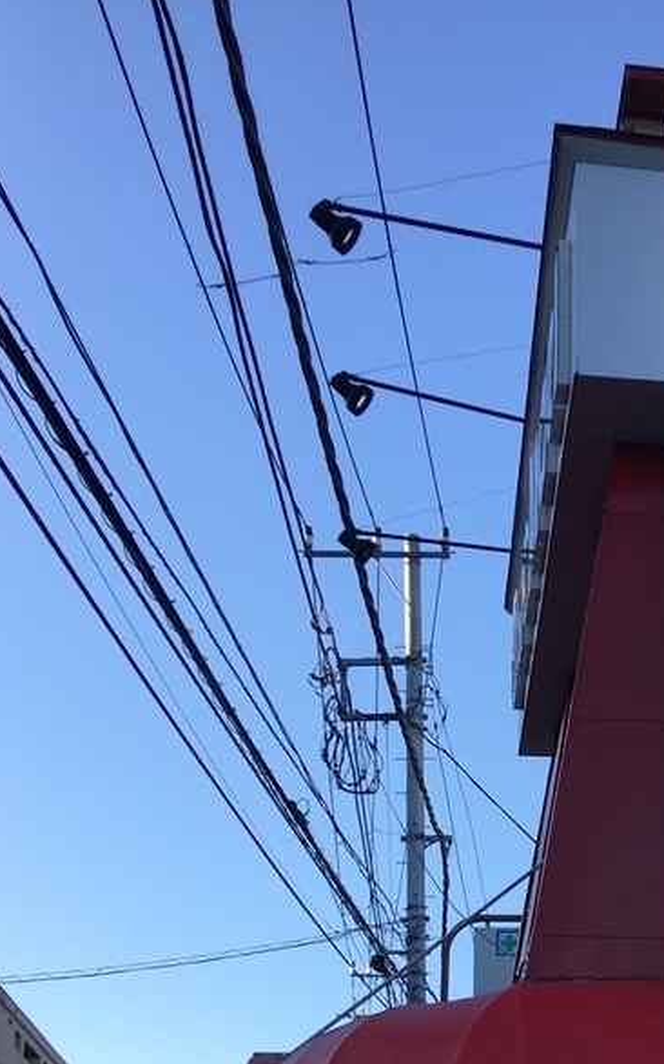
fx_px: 1825
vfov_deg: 30.9
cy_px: 966
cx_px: 751
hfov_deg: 19.6
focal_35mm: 63
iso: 25
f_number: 2.2
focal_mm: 4.15
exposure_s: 1/487
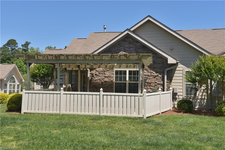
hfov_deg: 48.5
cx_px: 112
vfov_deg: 33.4
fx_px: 250
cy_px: 75
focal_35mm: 40
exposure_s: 1/400
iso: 200
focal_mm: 40
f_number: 10
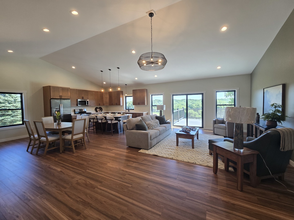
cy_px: 110
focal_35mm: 13
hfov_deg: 106.2
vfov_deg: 89.9
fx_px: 110
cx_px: 147
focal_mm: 2.2
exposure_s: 1/60
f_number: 2.2
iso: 50
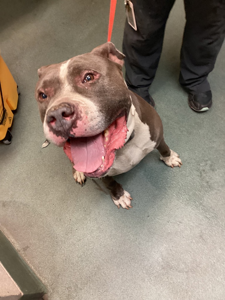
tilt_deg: -66.2
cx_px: 112
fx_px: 269
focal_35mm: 31
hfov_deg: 45.4
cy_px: 150
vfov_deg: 58.4
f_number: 2.4
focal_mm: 3.3
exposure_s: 1/50
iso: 250
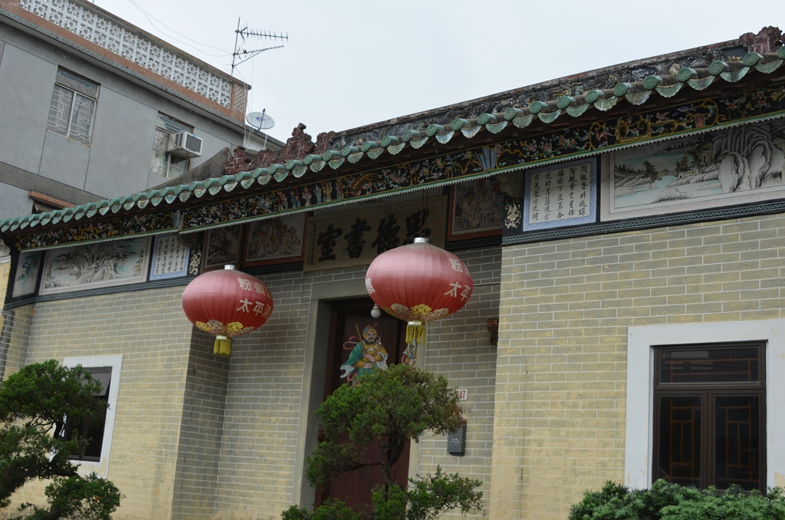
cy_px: 260
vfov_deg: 31.7
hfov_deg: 46.5
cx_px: 392
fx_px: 914
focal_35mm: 42
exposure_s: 1/250
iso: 200
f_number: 8
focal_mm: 28
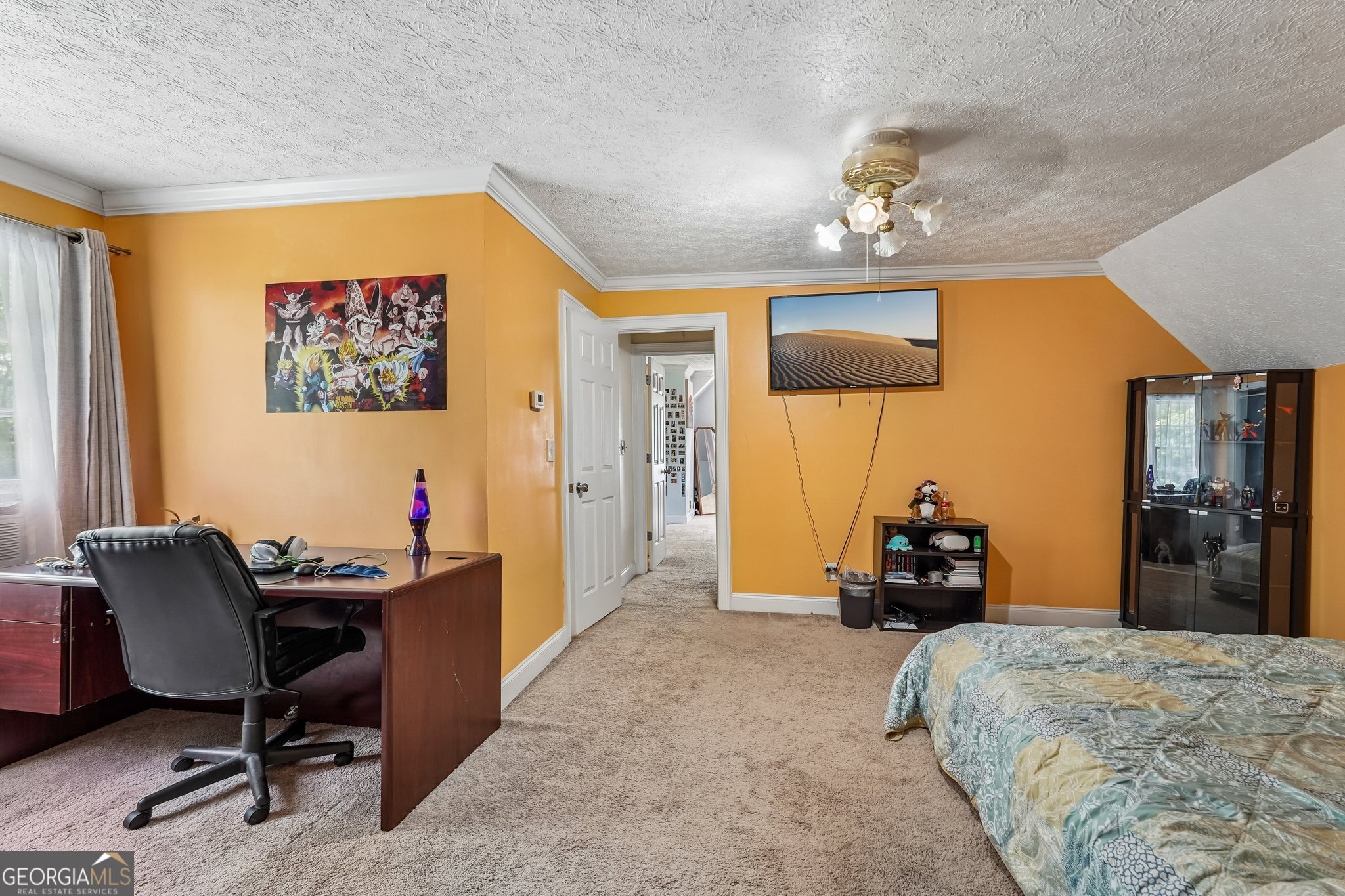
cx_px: 672
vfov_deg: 73.7
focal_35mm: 16
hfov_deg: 96.7
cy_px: 448
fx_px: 598
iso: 800
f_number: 8
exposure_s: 1/13
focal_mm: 16
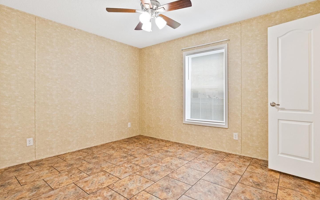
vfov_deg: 65.0
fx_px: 157
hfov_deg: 90.9
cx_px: 174
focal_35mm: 18
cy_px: 96
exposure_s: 1/30
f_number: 9
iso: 4000
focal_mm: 16
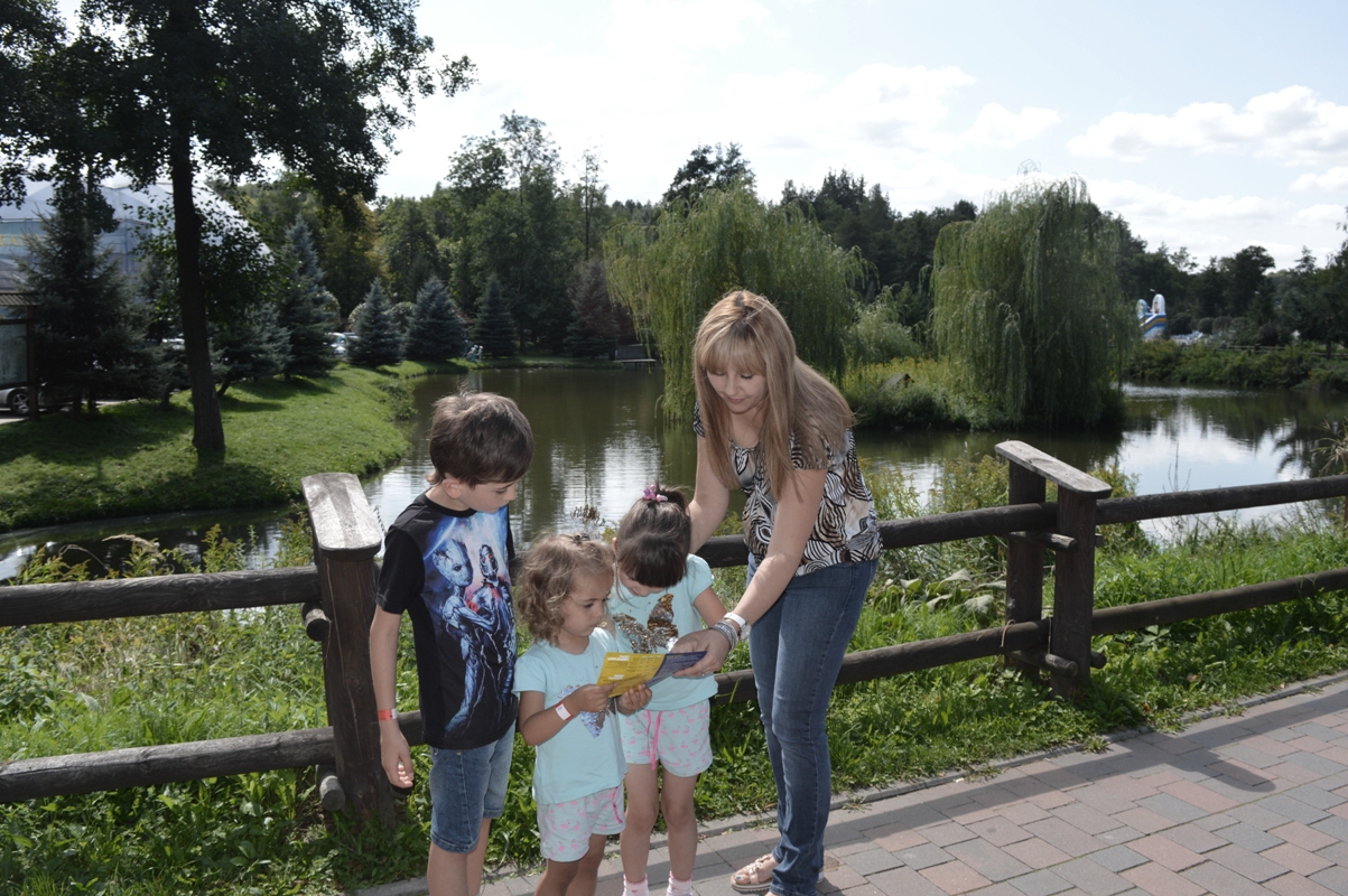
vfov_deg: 47.9
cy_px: 448
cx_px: 674
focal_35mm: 27
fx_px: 1010
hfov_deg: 67.4
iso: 100
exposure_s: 1/200
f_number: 7.1
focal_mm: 18
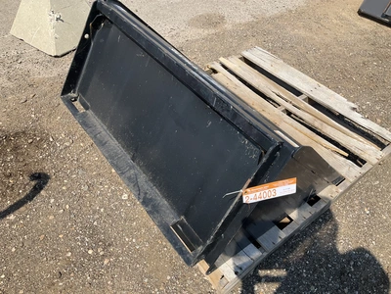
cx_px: 196
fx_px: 328
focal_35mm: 29
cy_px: 147
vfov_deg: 48.2
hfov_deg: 61.7
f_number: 1.8
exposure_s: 1/1195
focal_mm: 3
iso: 25
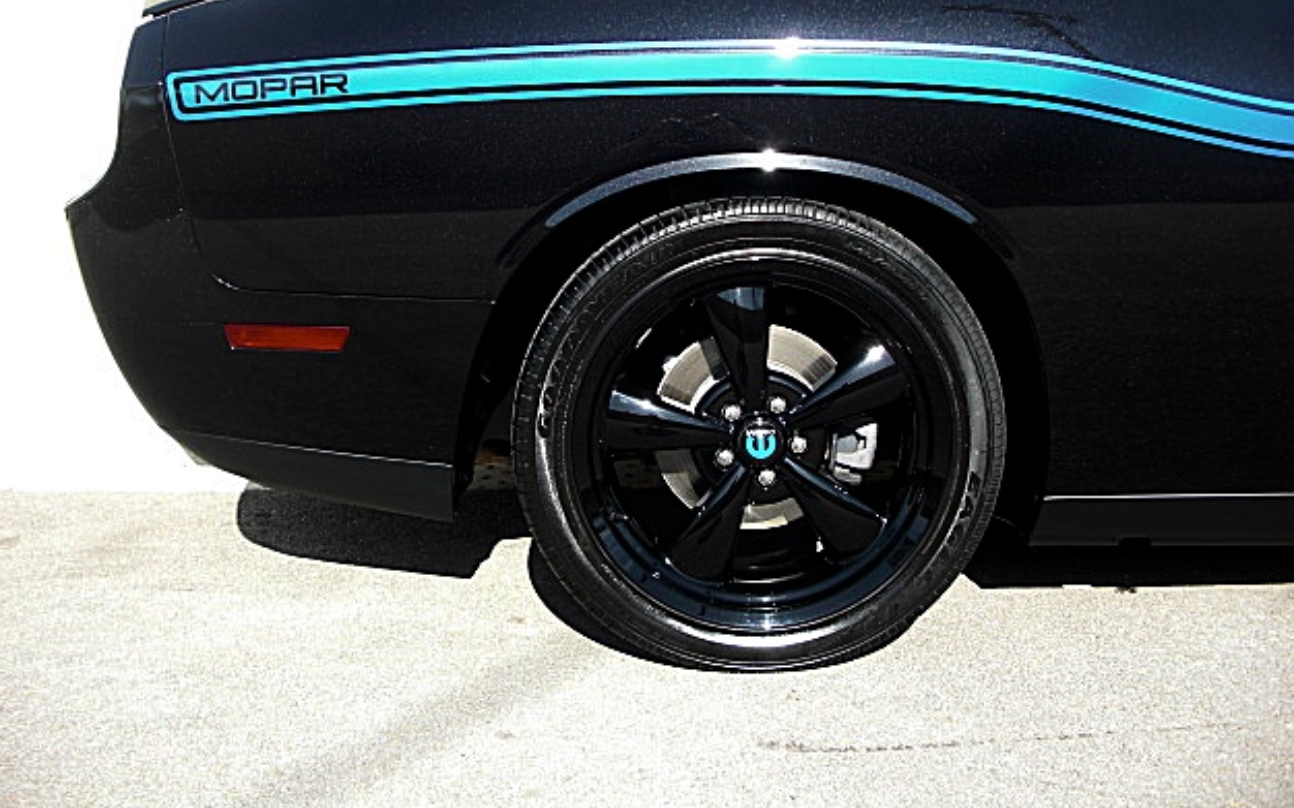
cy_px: 322
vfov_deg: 32.7
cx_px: 643
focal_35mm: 39
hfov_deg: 50.4
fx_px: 1375
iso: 50
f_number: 2.8
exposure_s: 1/250
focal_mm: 6.3
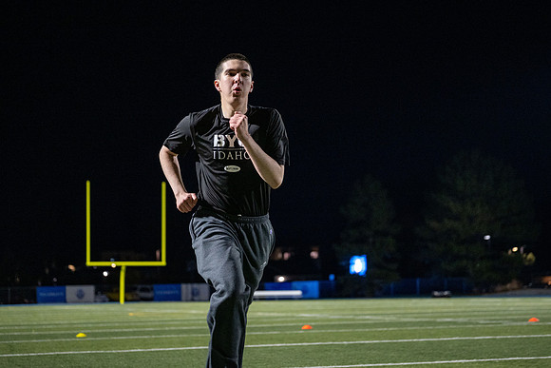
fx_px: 1296
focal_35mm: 85
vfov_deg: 16.1
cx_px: 266
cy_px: 178
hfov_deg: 24.0
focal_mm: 70
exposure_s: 1/250
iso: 2000
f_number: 2.8
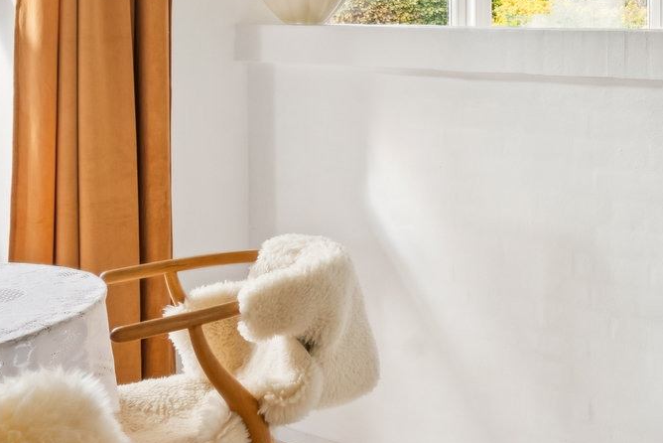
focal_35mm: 58
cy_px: 26
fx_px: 1069
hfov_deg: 26.6
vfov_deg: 22.7
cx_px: 952
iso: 800
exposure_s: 1/80
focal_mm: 19
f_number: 7.1
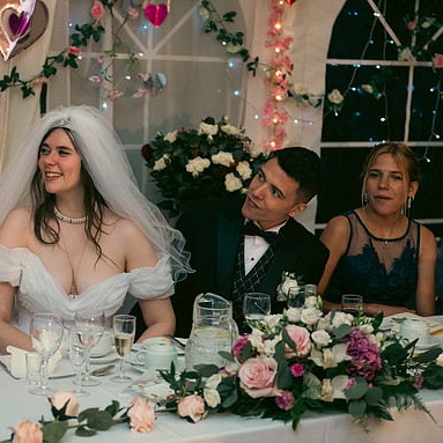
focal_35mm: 90
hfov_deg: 19.2
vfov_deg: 19.3
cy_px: 220
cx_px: 139
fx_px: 1303
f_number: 3.5
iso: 800
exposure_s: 1/160
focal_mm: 70
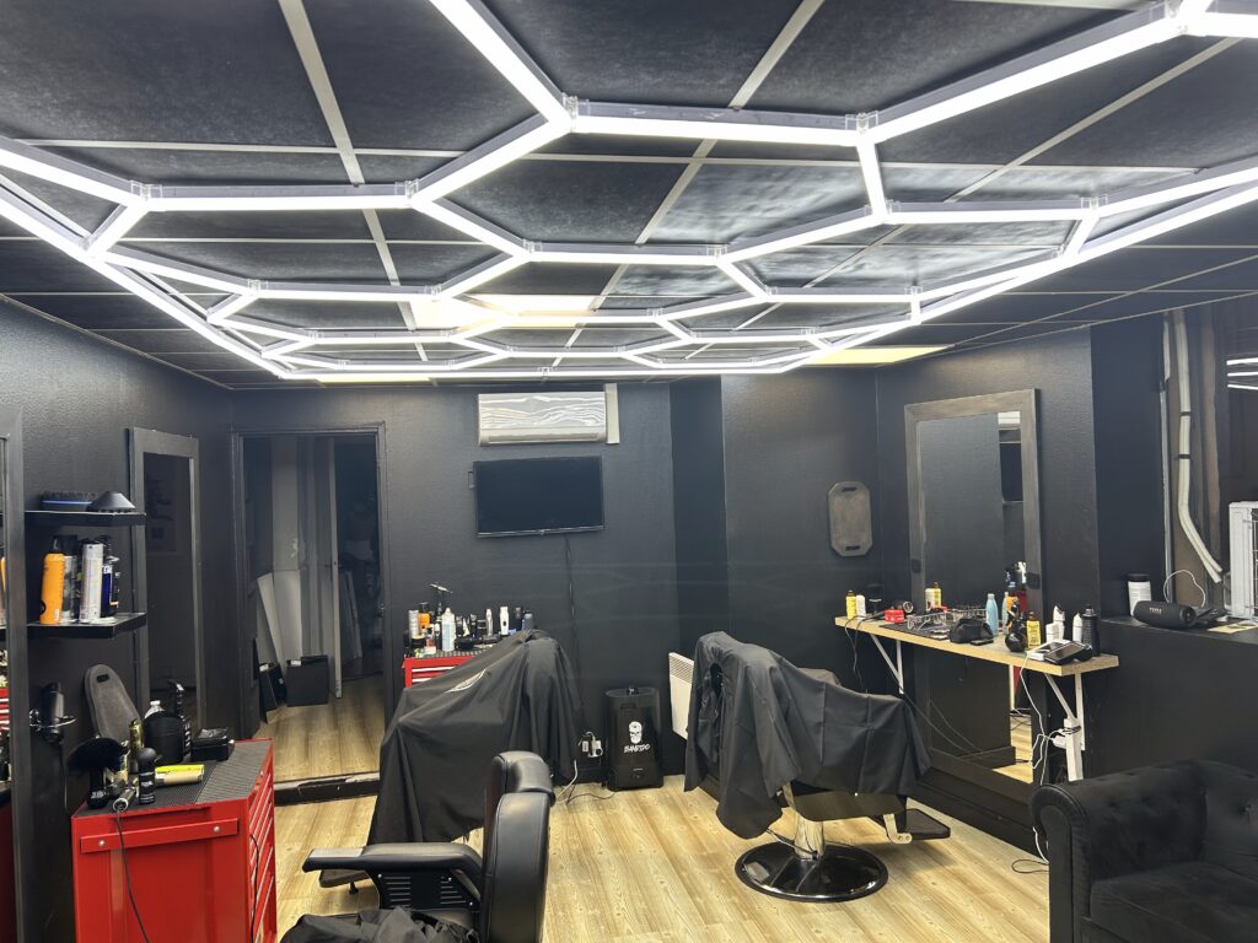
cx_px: 629
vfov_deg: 53.1
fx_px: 945
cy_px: 472
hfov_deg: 67.3
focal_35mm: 26
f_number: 1.5
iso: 50
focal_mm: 5.7
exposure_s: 1/100
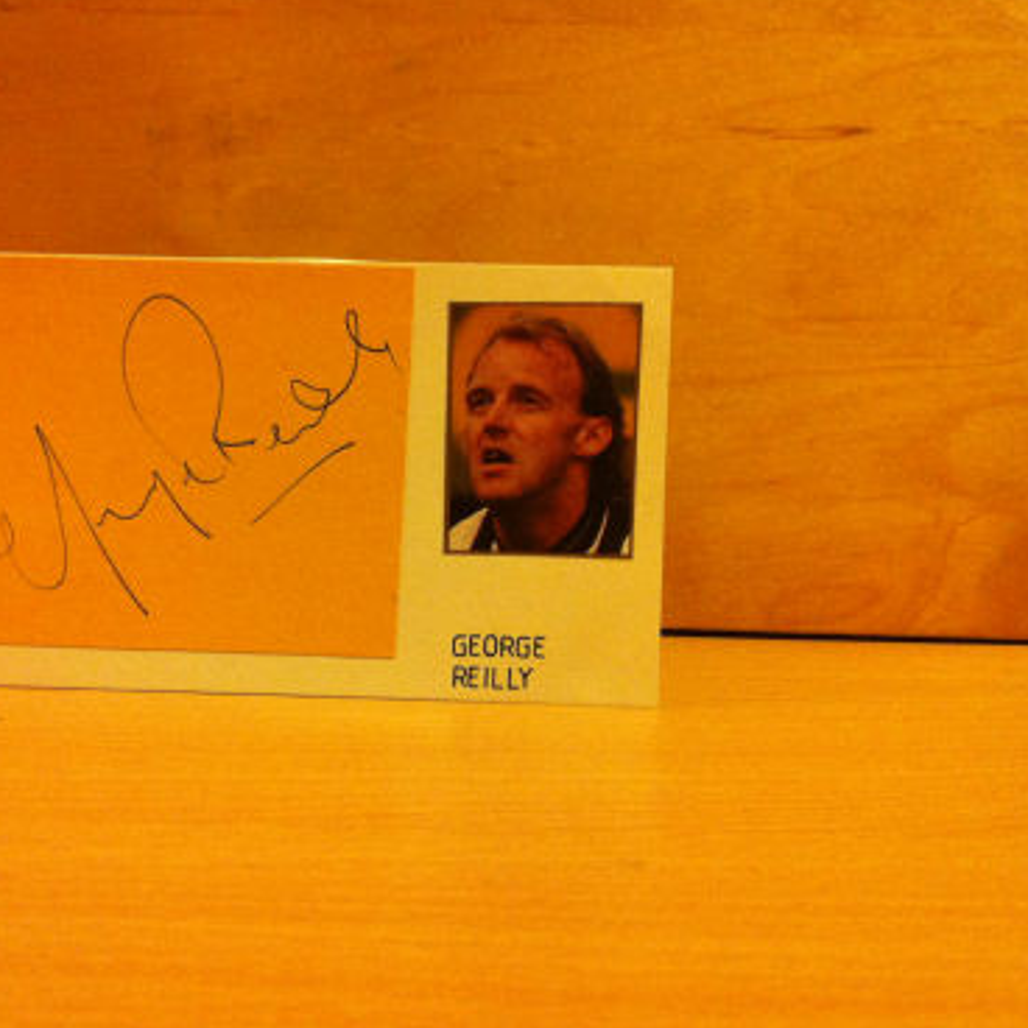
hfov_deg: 39.8
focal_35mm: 42
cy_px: 510
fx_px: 1411
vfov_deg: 40.0
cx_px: 394
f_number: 2.8
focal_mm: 3.85
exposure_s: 1/17
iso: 250
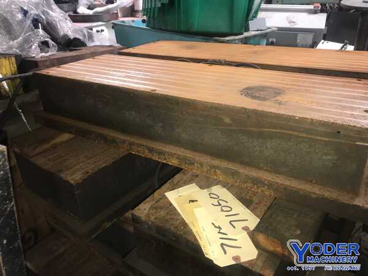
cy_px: 138
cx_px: 184
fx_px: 298
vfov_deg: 49.7
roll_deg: +0.9
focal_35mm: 28
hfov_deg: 63.4
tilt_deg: -26.7
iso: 64
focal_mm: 3.99
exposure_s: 1/24
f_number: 1.8
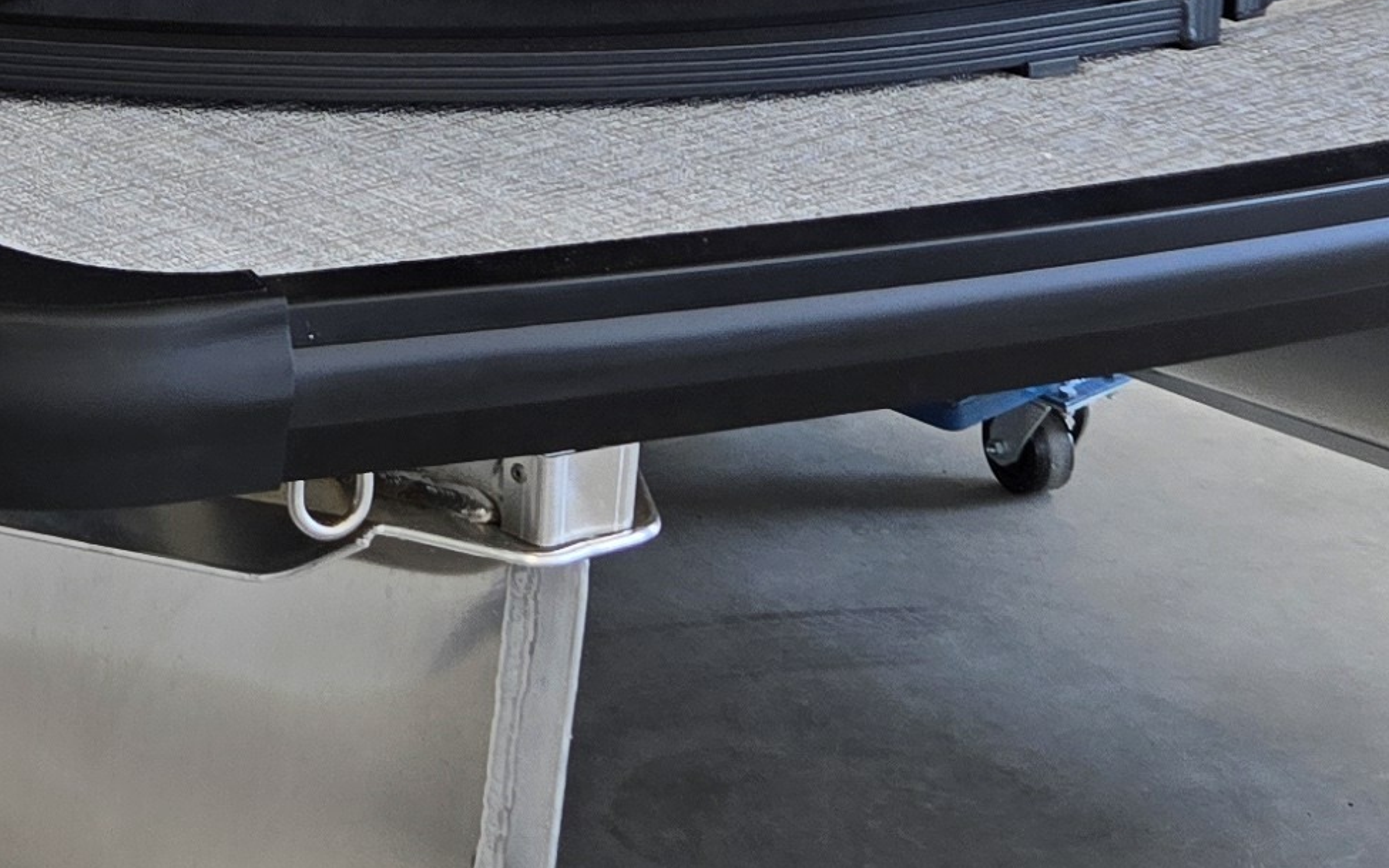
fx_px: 3785
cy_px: -455
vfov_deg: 12.4
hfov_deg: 19.5
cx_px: -321
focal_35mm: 100
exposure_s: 1/120
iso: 50
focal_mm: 5.4
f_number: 1.8
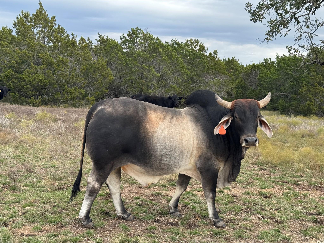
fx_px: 449
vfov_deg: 30.3
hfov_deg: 39.7
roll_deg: -4.0
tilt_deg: -3.1
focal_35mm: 48
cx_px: 162
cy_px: 122
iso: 64
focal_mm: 6.76
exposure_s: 1/1490
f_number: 1.78
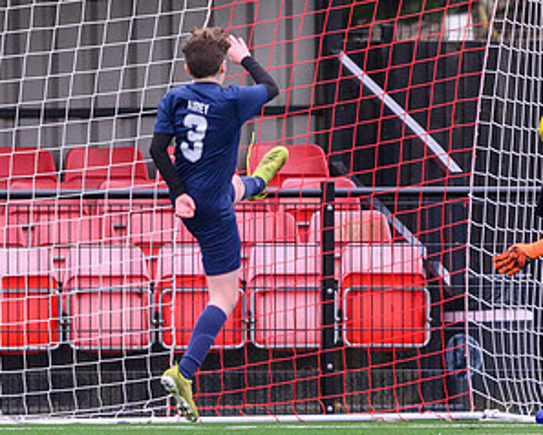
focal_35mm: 1421
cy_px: 322
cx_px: 594
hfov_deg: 1.4
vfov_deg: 1.1
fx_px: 22851
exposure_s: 1/2000
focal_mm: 400
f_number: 2.8
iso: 2500
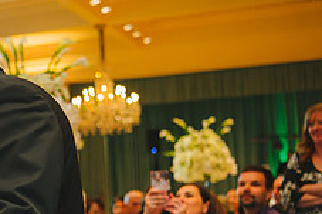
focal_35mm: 97
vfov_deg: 14.0
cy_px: 169
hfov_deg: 19.5
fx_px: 867
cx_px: -85
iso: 1250
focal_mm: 38
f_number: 2.8
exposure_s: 1/60
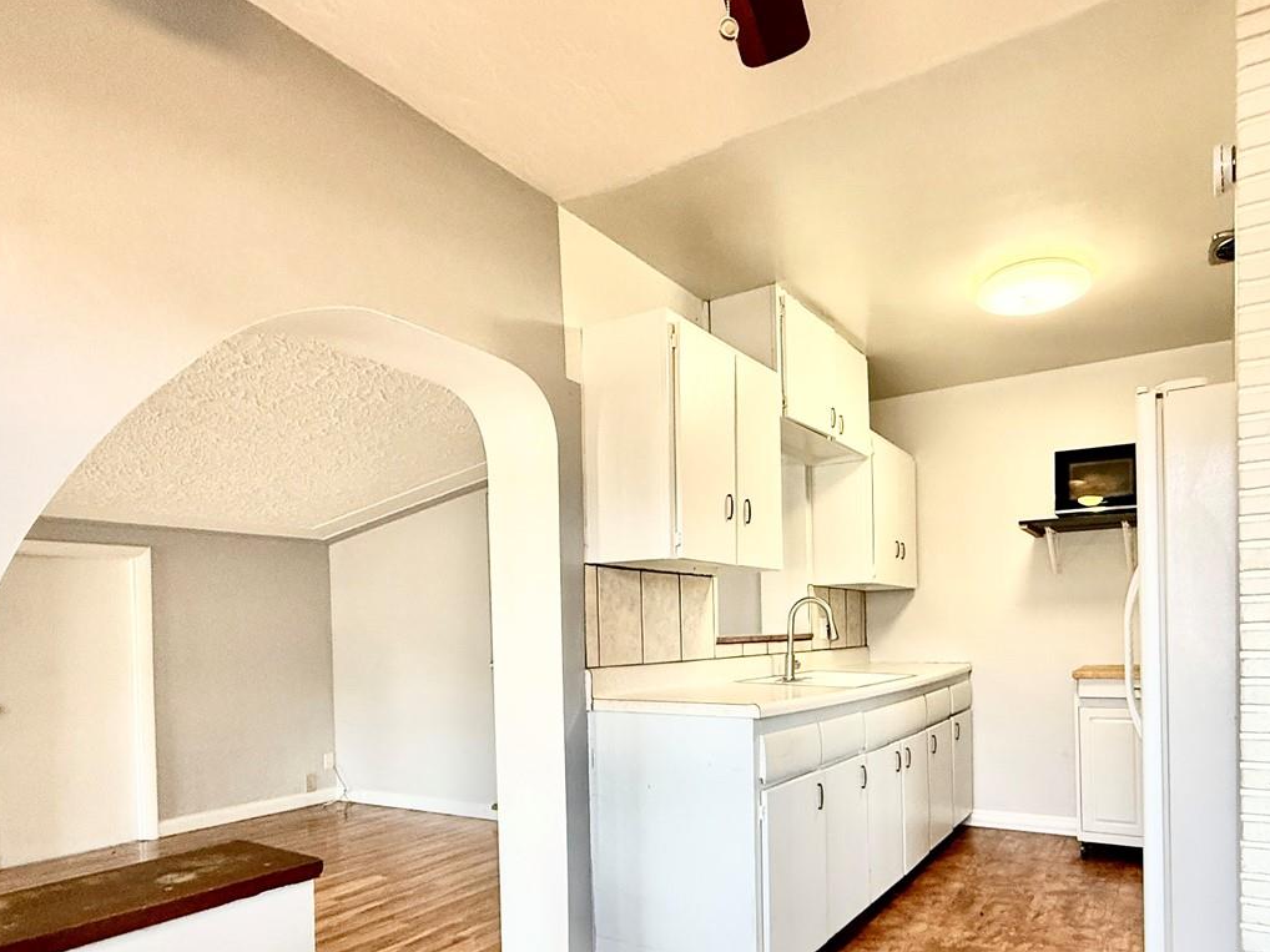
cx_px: 745
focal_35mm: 22
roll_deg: +0.6
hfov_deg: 75.8
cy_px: 643
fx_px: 807
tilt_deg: -1.1
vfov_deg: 59.5
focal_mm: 2.22
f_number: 2.2
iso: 320
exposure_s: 1/120
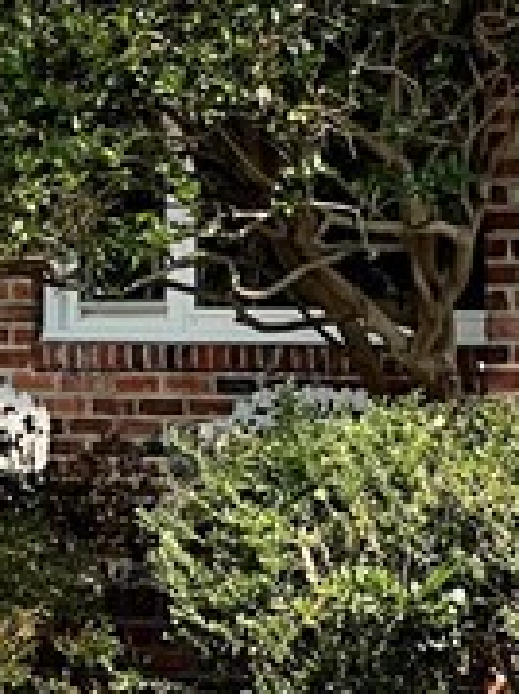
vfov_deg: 5.4
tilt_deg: +3.7
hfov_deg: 4.0
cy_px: -198
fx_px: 7345
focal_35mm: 367
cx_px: -418
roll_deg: -0.9
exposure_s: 1/438
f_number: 2.2
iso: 20
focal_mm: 7.5
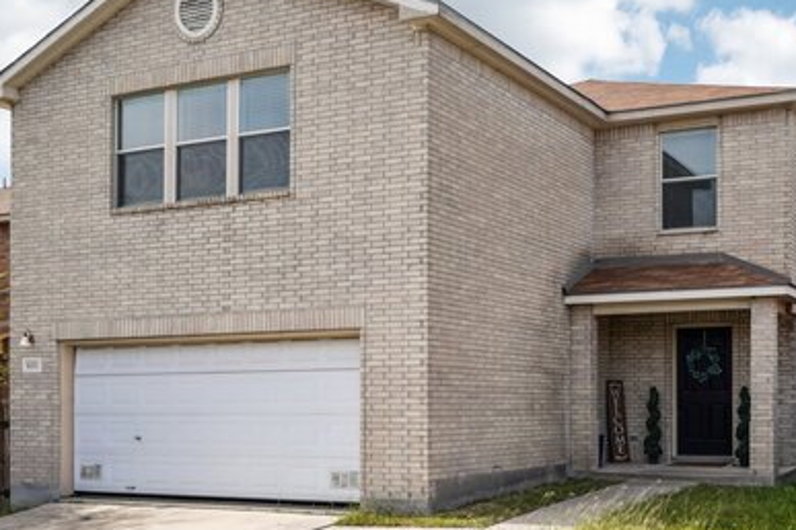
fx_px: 1061
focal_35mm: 48
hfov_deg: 41.1
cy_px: 252
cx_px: 442
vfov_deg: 28.1
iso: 100
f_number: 8
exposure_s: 1/200
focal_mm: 29
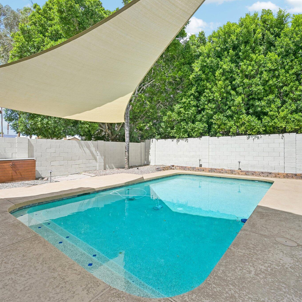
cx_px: 142
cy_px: 152
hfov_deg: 80.6
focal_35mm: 18
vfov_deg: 80.7
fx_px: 178
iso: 640
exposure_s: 1/1600
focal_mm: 14
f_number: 8
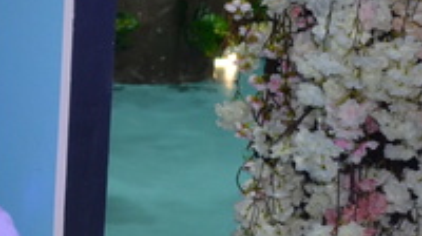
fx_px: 1475
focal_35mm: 132
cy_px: 272
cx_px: -257
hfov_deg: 14.8
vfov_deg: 9.1
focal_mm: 24
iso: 800
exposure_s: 1/60
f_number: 3.8
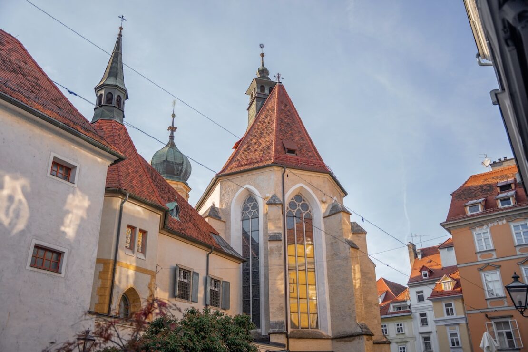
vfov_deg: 40.2
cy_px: 176
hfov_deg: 57.5
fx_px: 481
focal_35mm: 33
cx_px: 264
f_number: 2.8
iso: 100
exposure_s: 1/1250
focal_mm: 32.8
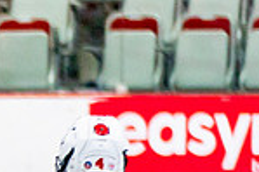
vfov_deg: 1.1
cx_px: -441
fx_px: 9005
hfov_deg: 1.6
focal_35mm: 1253
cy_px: 454
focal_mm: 142
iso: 500
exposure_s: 1/640
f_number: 2.8
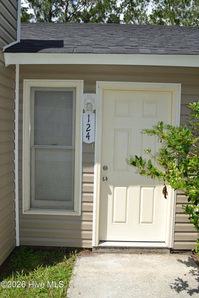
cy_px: 149
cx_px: 100
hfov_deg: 47.9
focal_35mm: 27
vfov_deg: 67.4
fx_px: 224
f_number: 8
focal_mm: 18
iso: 100
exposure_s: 1/200
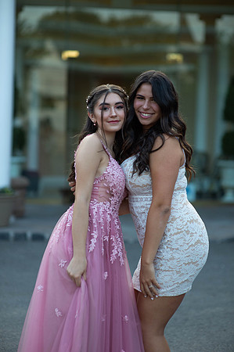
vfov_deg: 23.9
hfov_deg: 16.0
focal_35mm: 85
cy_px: 176
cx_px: 117
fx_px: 831
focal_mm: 85
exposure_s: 1/1000
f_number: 2
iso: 250
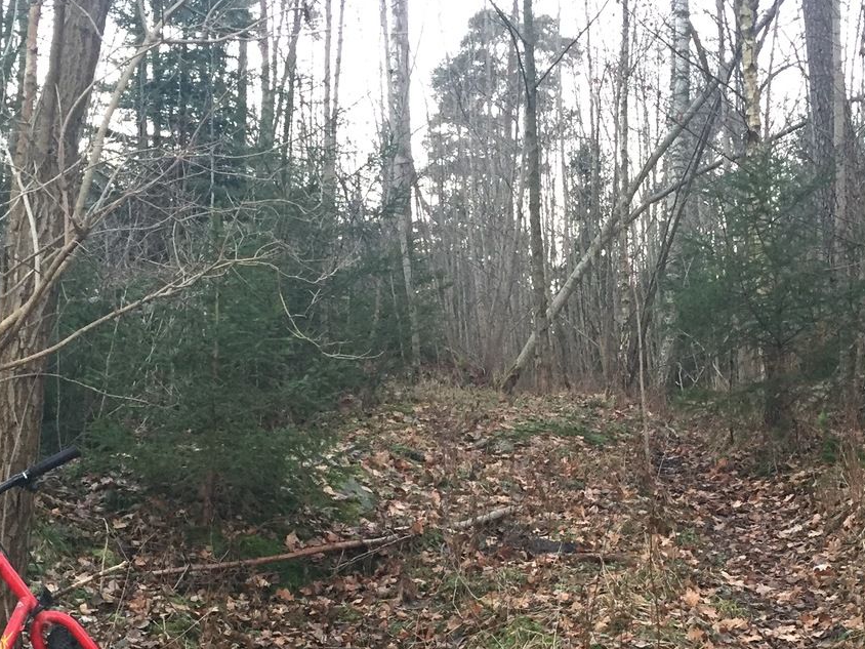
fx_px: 1374
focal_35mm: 55
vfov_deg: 26.1
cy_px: 510
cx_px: 519
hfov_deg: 34.8
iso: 160
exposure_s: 1/33
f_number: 2.2
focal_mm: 4.15
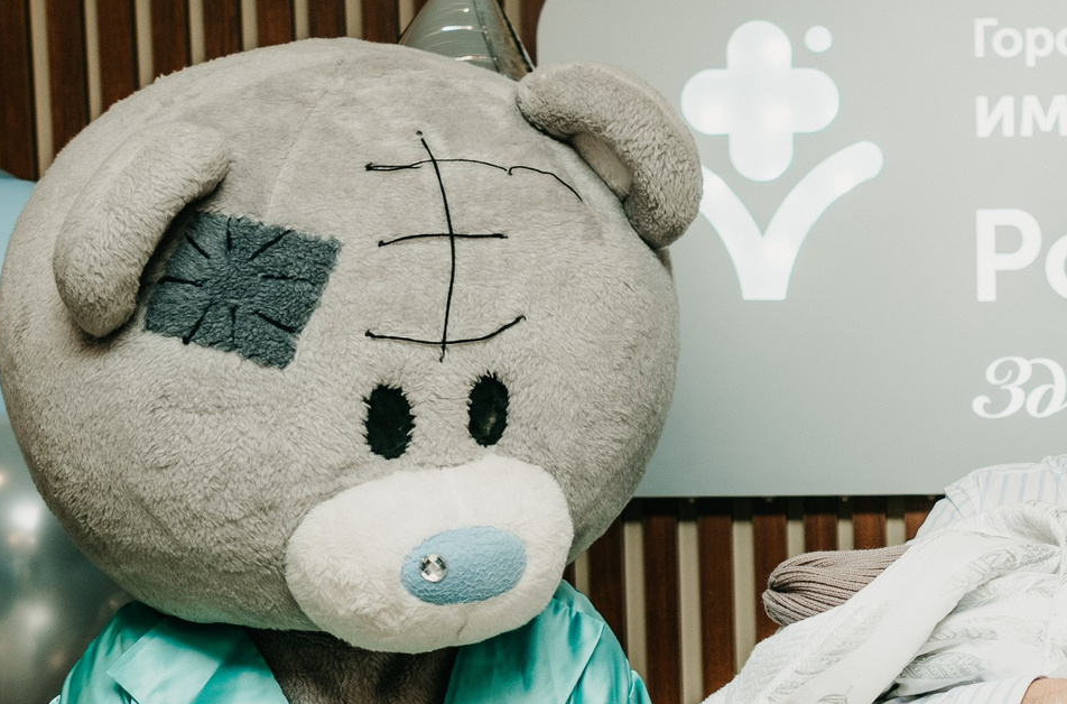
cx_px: 1043
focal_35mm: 97
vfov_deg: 13.7
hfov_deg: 20.5
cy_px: 781
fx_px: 2865
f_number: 4
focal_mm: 32
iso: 125
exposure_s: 1/160
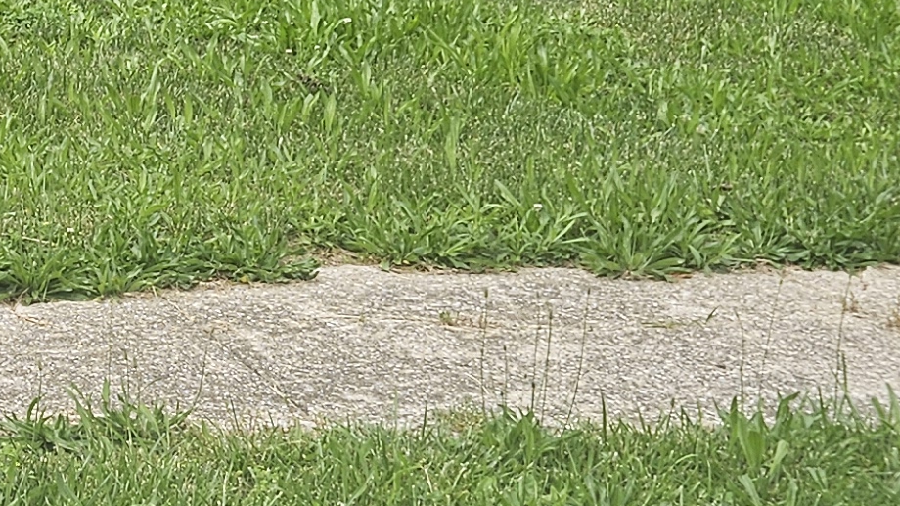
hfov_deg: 18.9
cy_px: 21
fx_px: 2601
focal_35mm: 109
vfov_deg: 11.0
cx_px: -70
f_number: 1.8
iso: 25
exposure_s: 1/563
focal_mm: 5.4
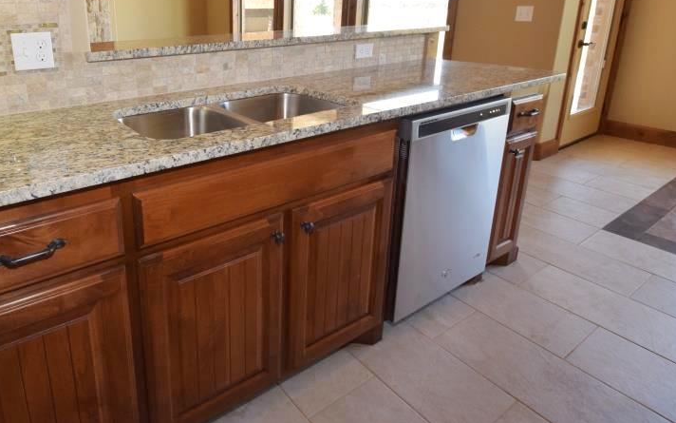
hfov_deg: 76.3
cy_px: 113
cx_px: 209
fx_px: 405
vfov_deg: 52.9
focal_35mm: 22
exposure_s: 1/100
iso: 800
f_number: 5
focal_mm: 10
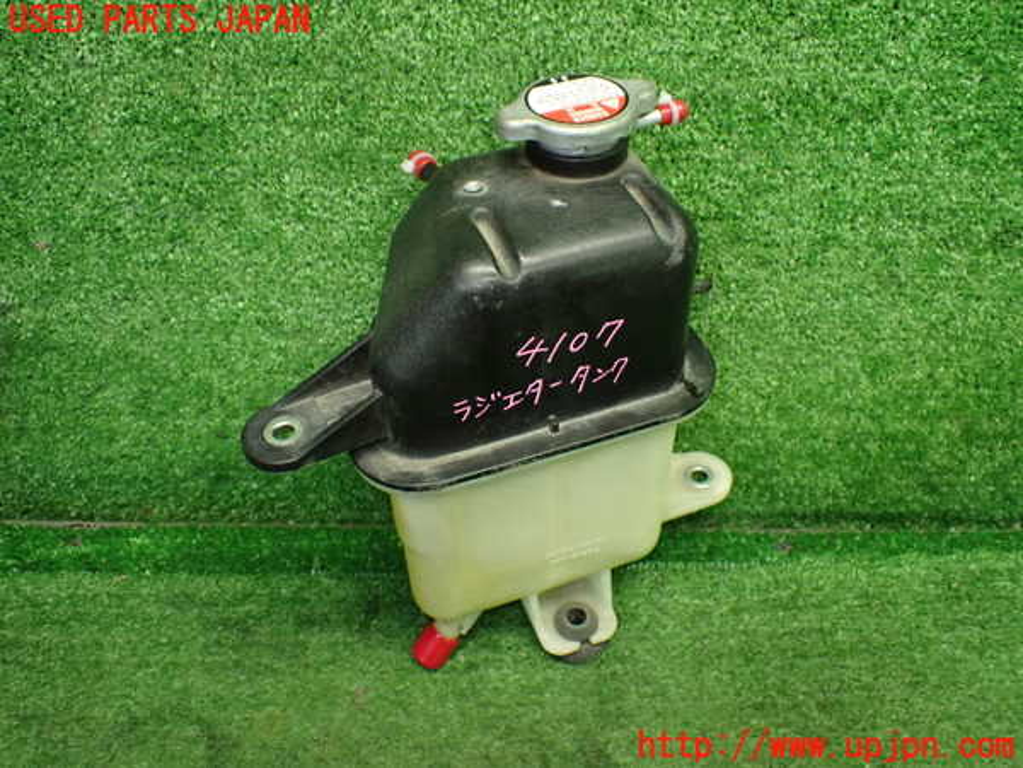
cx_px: 512
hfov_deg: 56.8
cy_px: 384
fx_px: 946
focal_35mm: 32
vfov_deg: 44.2
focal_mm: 5.79
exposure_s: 1/125
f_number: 2.4
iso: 800
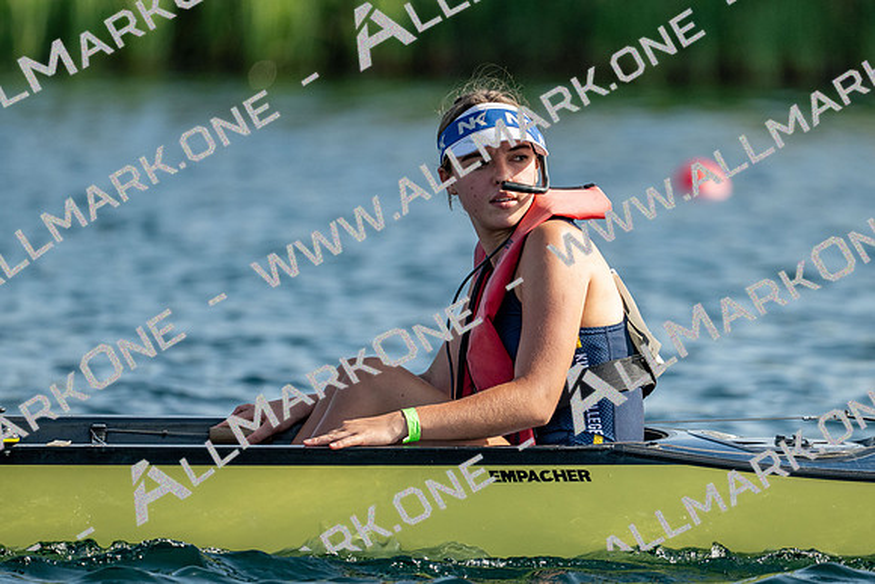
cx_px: 438
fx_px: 14594
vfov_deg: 2.3
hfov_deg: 3.4
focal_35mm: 600
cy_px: 292
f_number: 4.5
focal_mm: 400
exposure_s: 1/2500
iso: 500
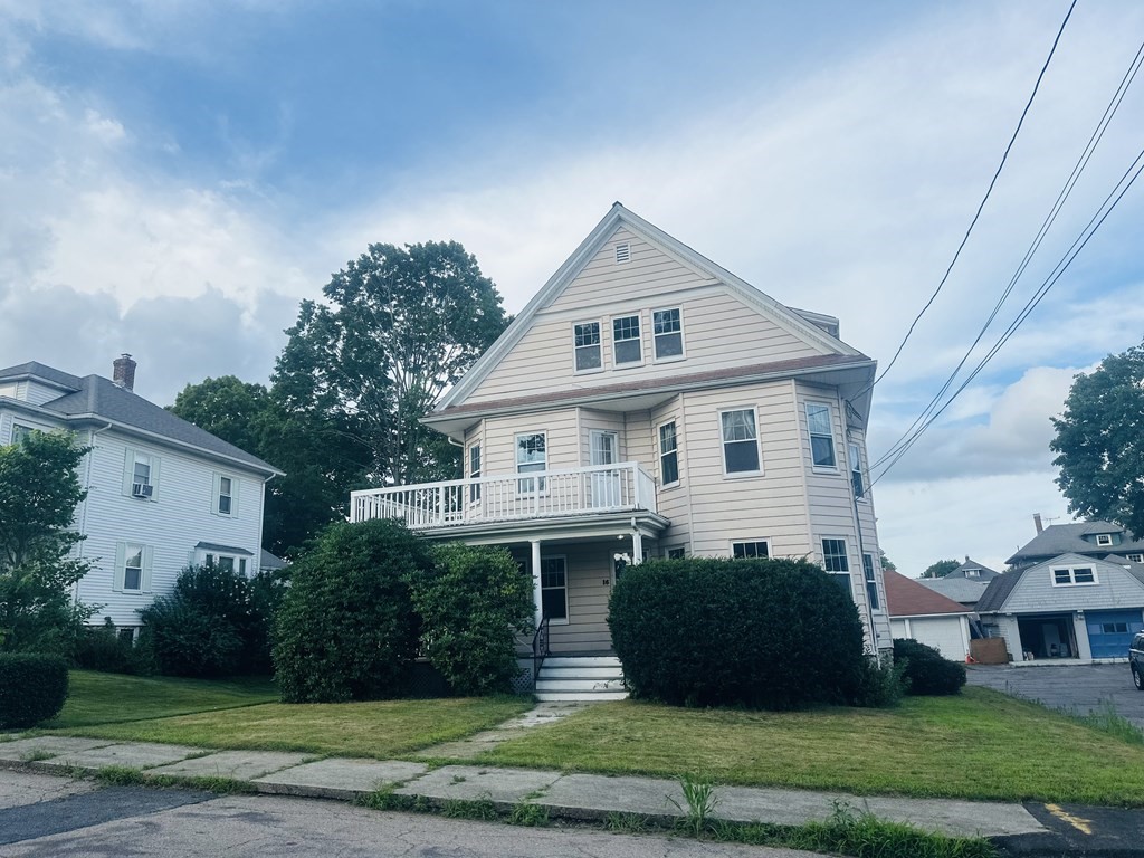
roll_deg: +1.9
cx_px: 572
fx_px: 793
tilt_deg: +14.1
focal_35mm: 24
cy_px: 429
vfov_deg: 56.8
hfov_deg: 71.6
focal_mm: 6.86
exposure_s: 1/3247
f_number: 1.78
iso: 80
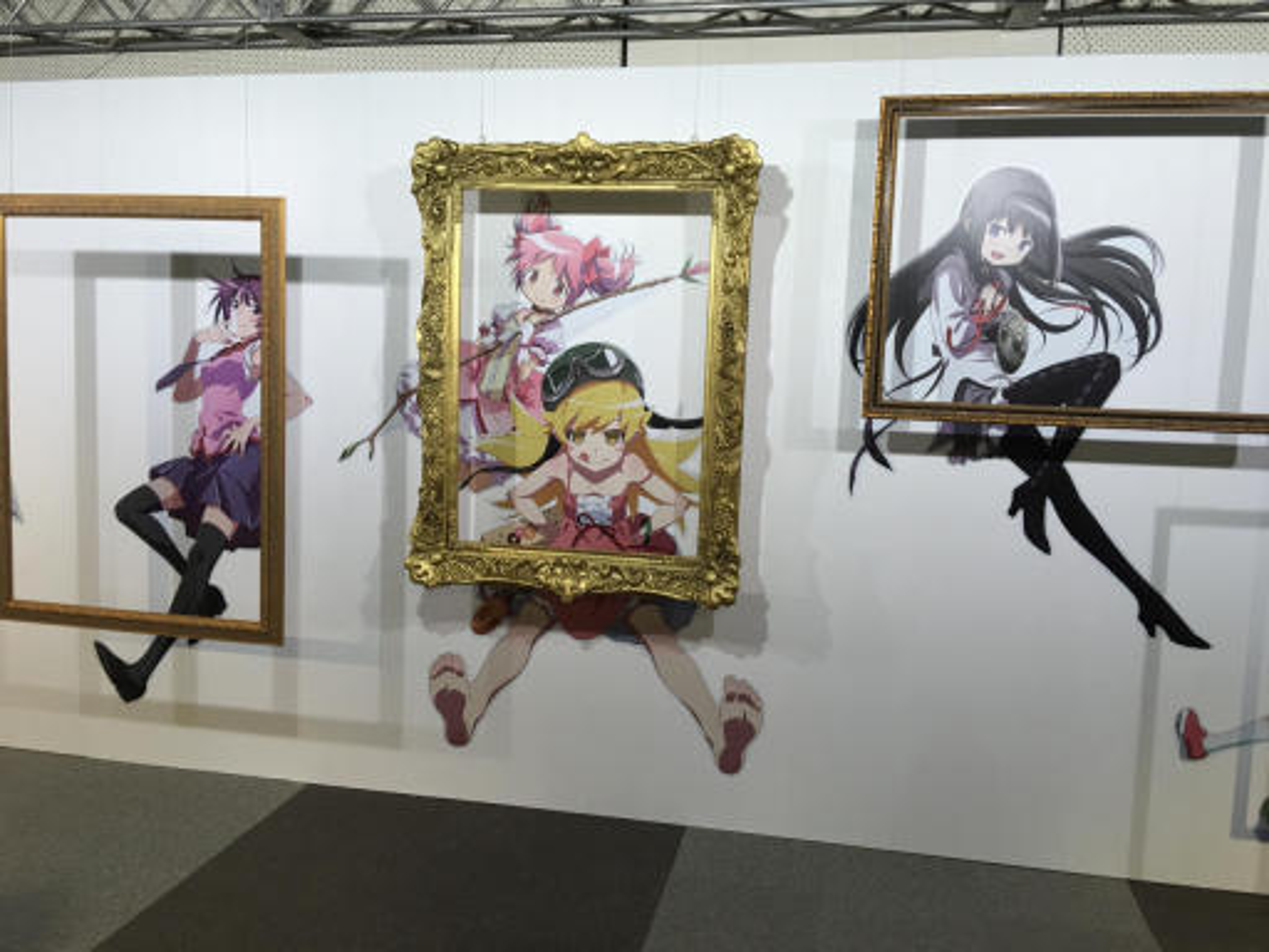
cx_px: 634
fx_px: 1063
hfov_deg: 61.7
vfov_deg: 48.2
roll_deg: -1.4
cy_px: 476
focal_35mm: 29
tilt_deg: -5.3
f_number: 2.2
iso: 25
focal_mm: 4.15
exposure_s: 1/40
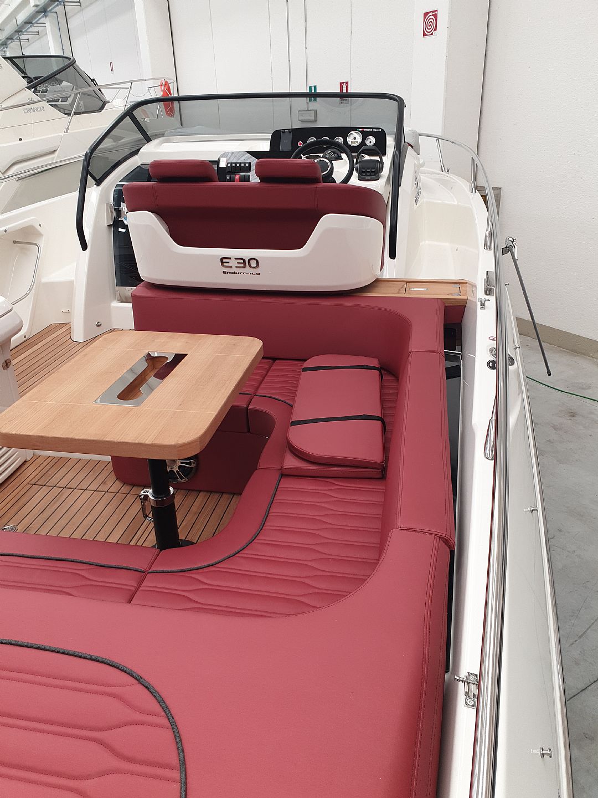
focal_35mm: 26
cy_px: 399
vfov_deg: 67.3
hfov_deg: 53.1
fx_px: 599
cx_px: 299
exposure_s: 1/50
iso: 64
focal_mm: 4.3
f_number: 2.4
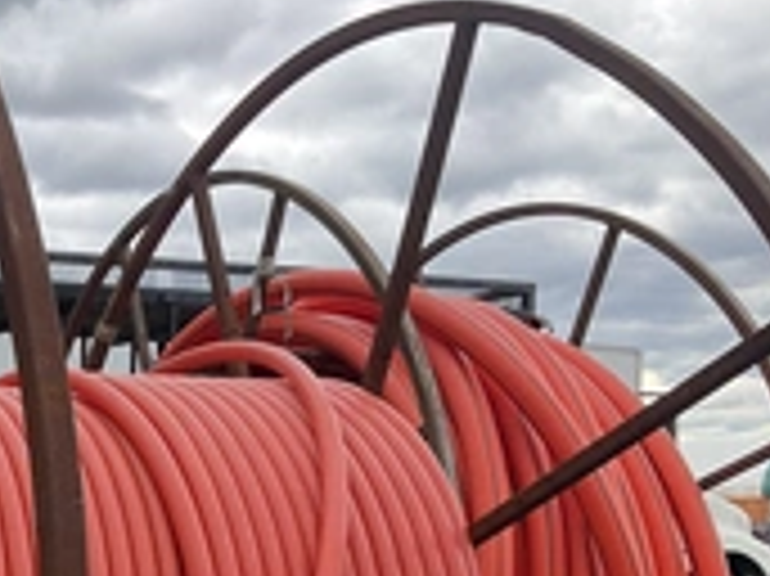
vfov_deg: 20.8
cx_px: -68
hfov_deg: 26.4
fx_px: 1512
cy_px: 594
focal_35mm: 68
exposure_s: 1/540
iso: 25
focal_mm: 3
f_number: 1.8
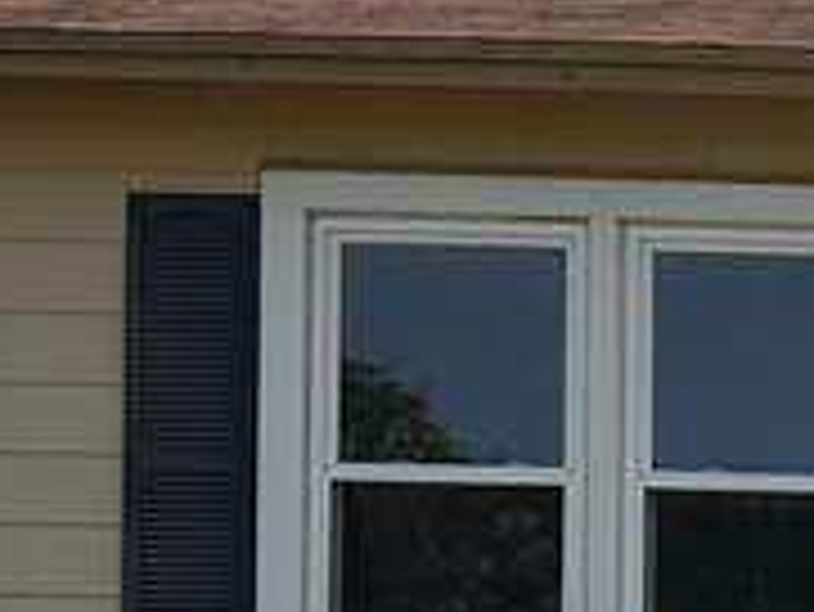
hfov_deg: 12.5
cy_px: 891
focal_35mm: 136
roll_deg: -1.1
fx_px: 3200
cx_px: 1704
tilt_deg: +0.4
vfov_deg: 10.6
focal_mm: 6.86
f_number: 1.78
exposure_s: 1/5848
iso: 80
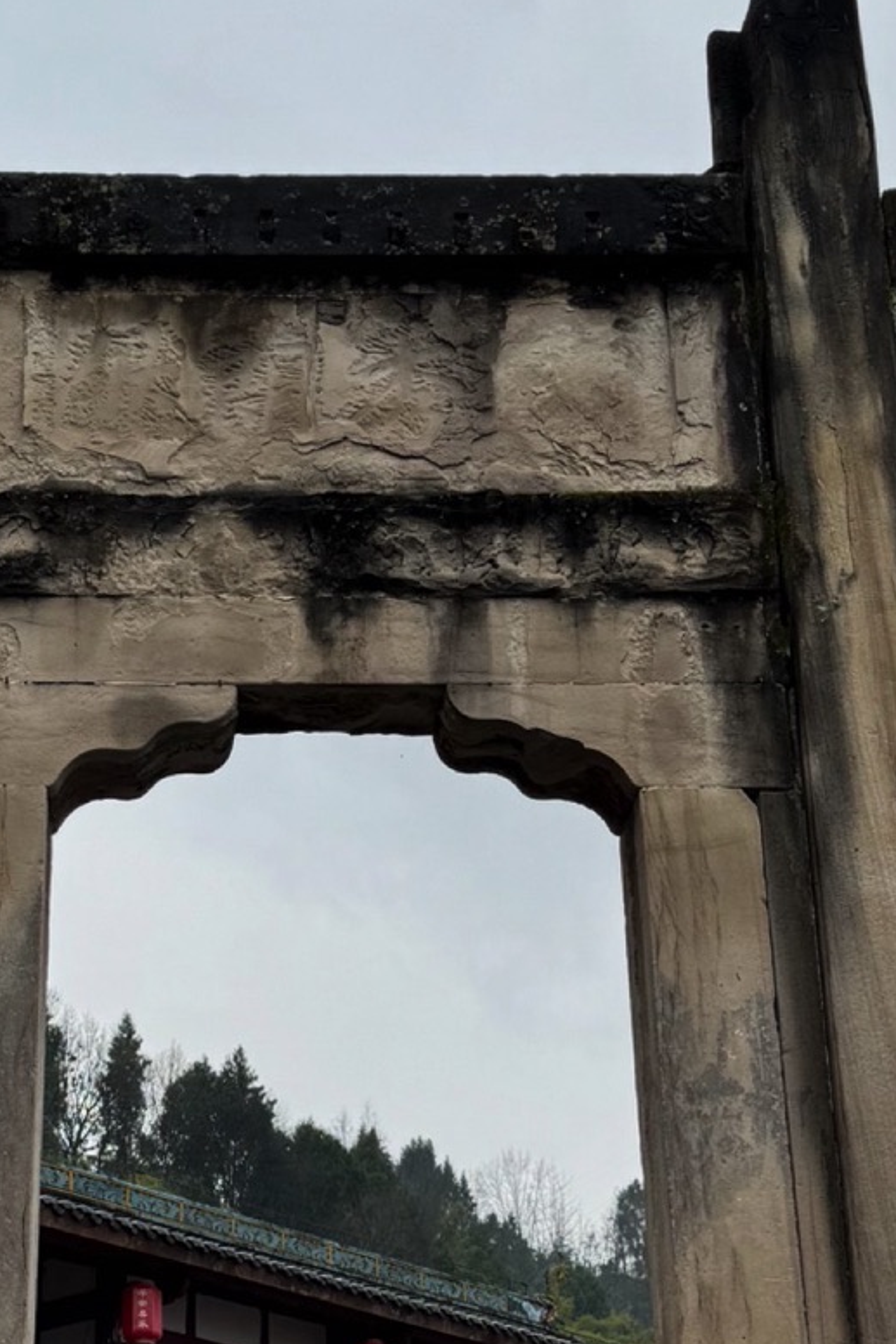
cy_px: 893
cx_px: 234
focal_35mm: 66
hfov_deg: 20.5
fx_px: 2463
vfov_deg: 30.3
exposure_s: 1/802
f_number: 1.78
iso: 80
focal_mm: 6.76
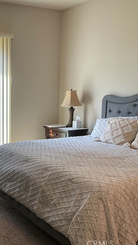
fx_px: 280
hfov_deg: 25.9
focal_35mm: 43
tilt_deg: -7.4
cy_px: 123
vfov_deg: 47.4
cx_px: -8
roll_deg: +0.0
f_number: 1.8
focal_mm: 3
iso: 40
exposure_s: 1/60
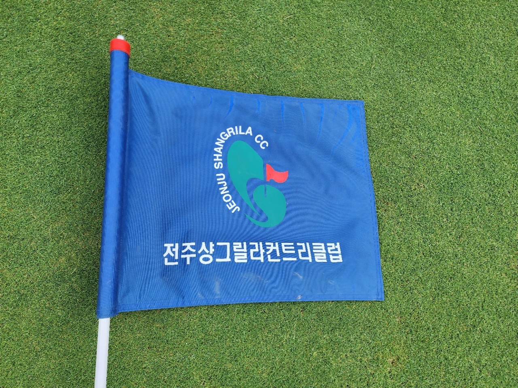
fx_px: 344
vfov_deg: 58.9
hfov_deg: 73.9
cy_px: 194
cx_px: 259
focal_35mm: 23
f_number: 1.8
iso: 12
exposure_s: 1/461
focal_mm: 6.4
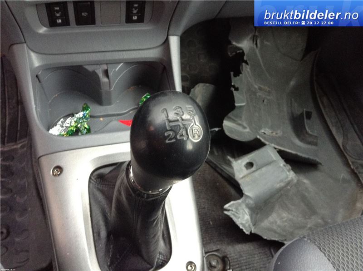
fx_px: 345
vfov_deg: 42.8
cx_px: 182
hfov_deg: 55.4
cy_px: 136
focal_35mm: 33
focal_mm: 3.3
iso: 200
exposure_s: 1/24
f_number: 2.4
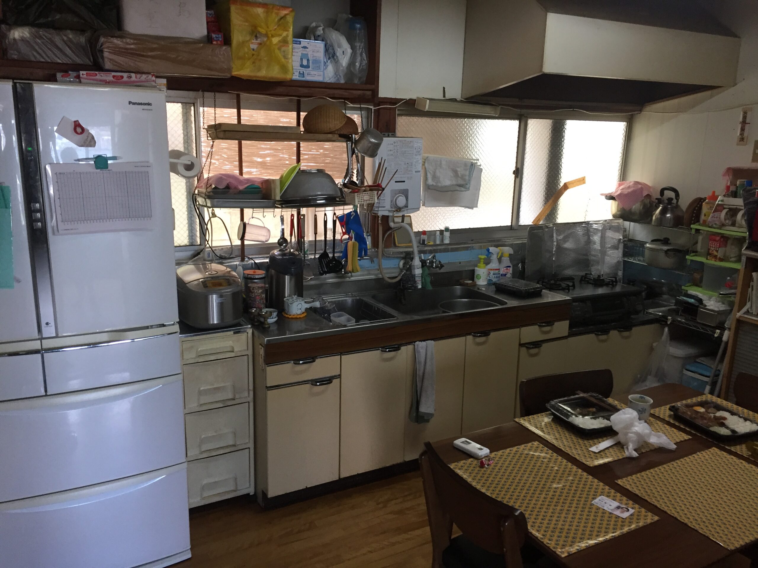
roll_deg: -3.8
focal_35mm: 29
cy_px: 284
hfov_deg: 61.7
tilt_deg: -10.5
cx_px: 379
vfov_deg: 48.2
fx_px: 635
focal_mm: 4.15
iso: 50
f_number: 2.2
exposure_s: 1/30
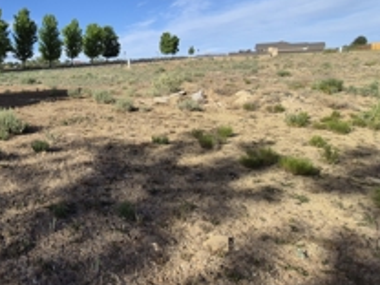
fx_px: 274
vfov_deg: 53.3
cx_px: 42
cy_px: 86
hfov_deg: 59.6
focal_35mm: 25
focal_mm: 1.74
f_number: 2.2
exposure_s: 1/1564
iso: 40
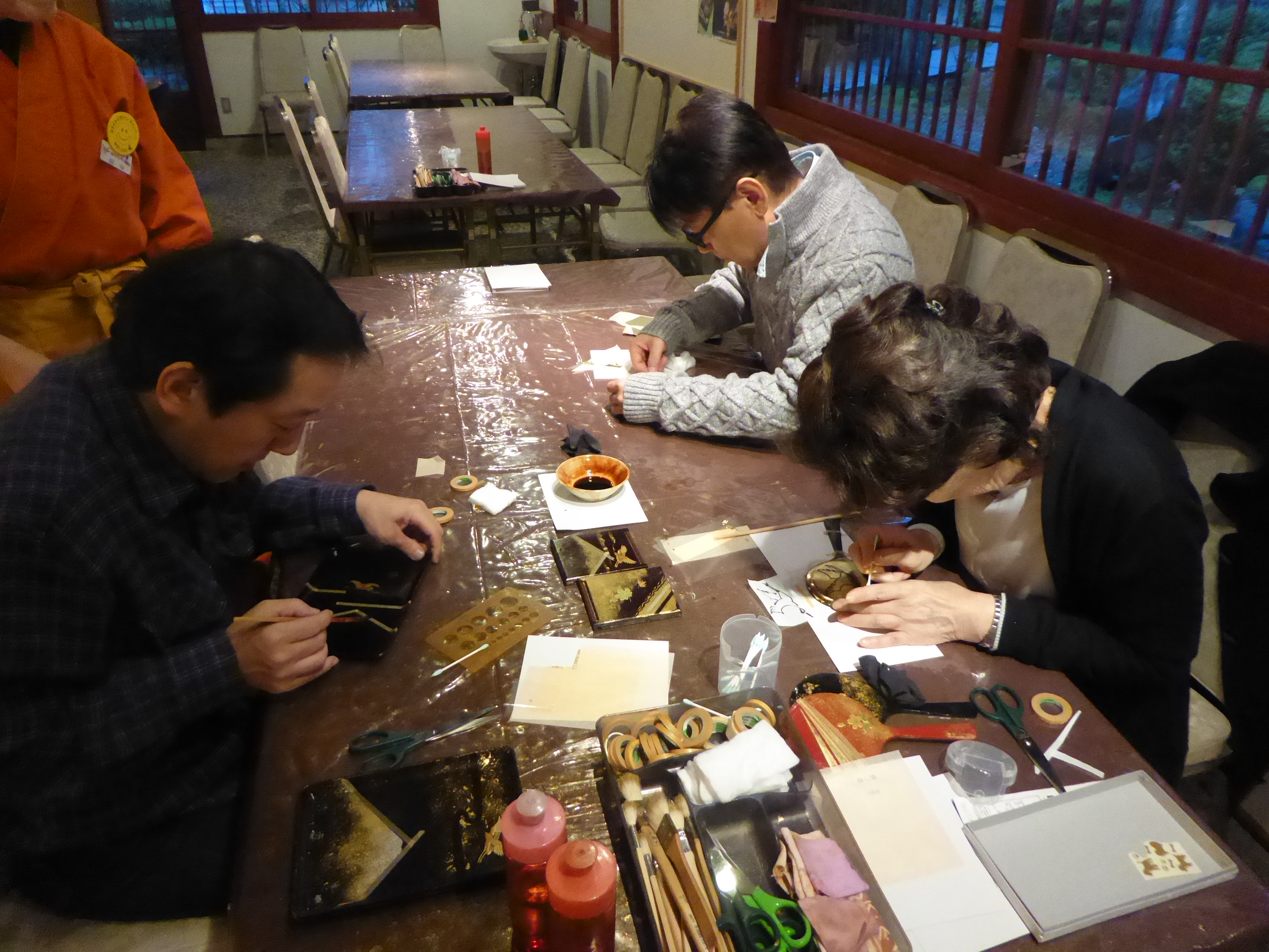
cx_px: 634
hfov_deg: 69.4
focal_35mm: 25
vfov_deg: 54.9
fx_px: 916
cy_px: 476
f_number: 3.3
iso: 1600
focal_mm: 4.3
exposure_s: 1/60
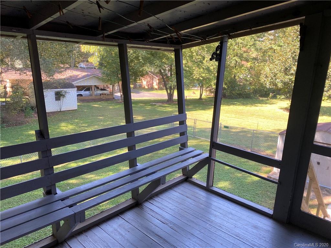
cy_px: 124
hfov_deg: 67.3
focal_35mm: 26
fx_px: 249
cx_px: 166
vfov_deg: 53.1
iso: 80
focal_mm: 4.25
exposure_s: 1/121
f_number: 1.8
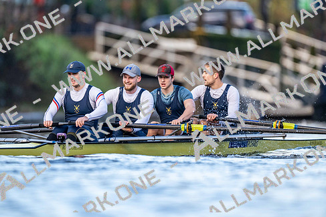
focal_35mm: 715
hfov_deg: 2.9
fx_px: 6476
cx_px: 135
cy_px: 98
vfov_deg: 1.9
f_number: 4
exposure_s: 1/2500
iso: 1800
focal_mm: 600
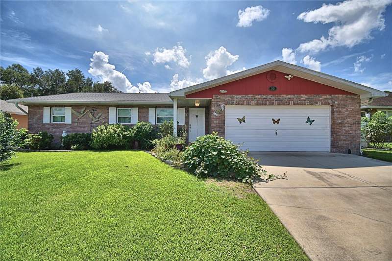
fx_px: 163
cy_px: 130
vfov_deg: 77.3
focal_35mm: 15
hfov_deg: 100.4
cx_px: 196
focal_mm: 10
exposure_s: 1/2000
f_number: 4.5
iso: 100
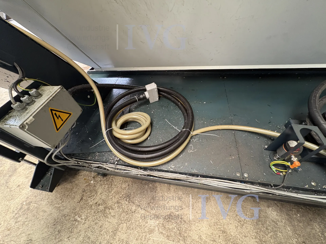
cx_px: 163
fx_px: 132
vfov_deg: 85.7
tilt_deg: -49.6
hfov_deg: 102.1
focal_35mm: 14
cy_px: 122
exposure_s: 1/50
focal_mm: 2.22
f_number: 2.2
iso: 320
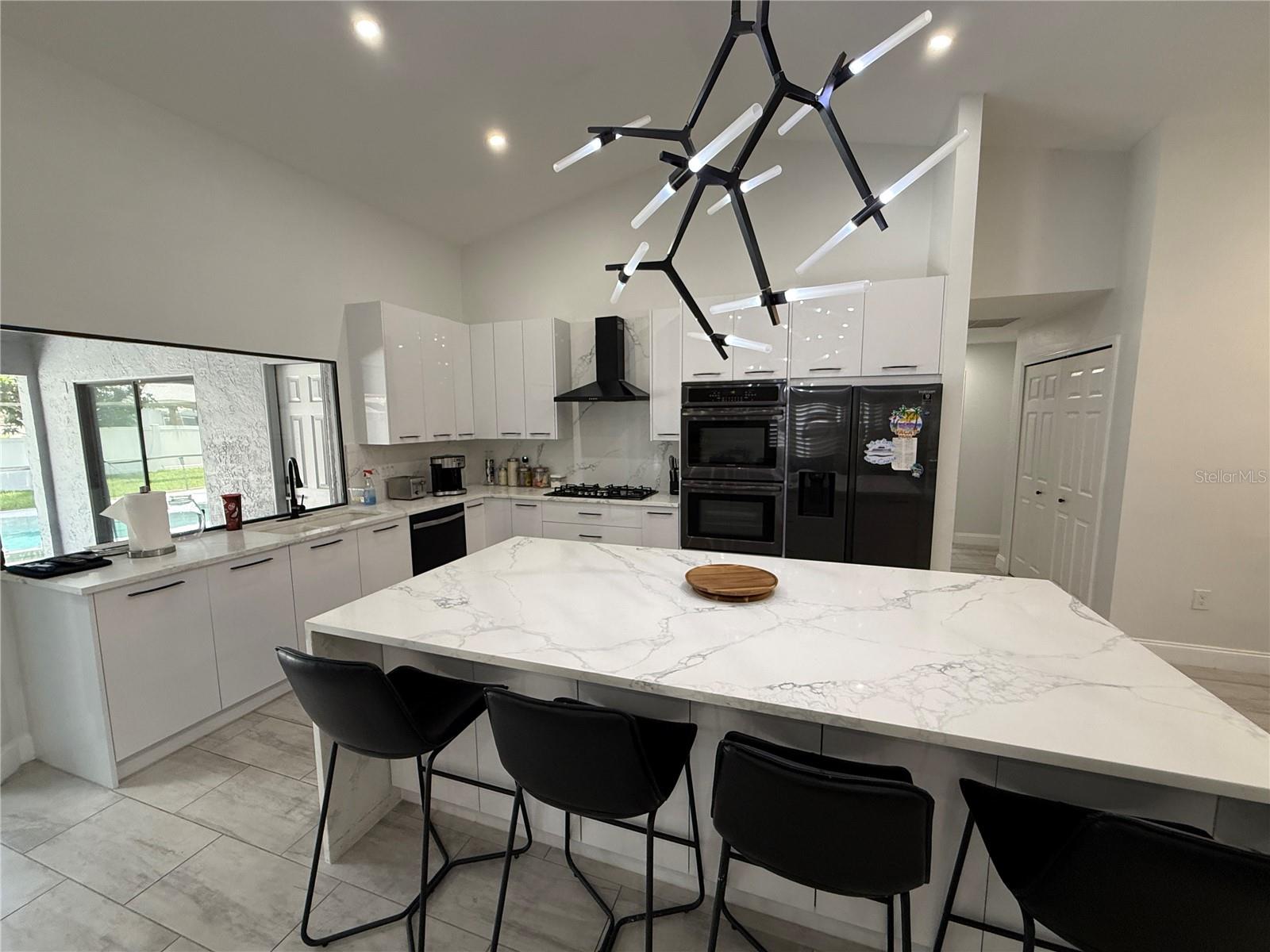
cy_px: 476
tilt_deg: -7.0
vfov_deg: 85.7
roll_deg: +0.6
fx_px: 514
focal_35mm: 14
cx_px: 635
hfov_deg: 102.1
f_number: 2.2
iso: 250
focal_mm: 2.22
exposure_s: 1/120
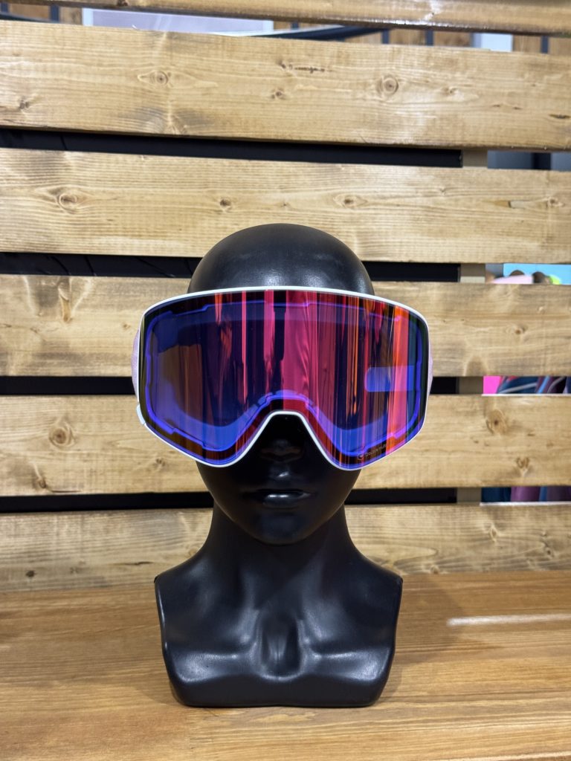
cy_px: 380
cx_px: 286
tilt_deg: -3.3
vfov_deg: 39.7
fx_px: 1056
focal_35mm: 48
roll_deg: -0.2
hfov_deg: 30.3
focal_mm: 6.76
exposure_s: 1/33
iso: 200
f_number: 1.78
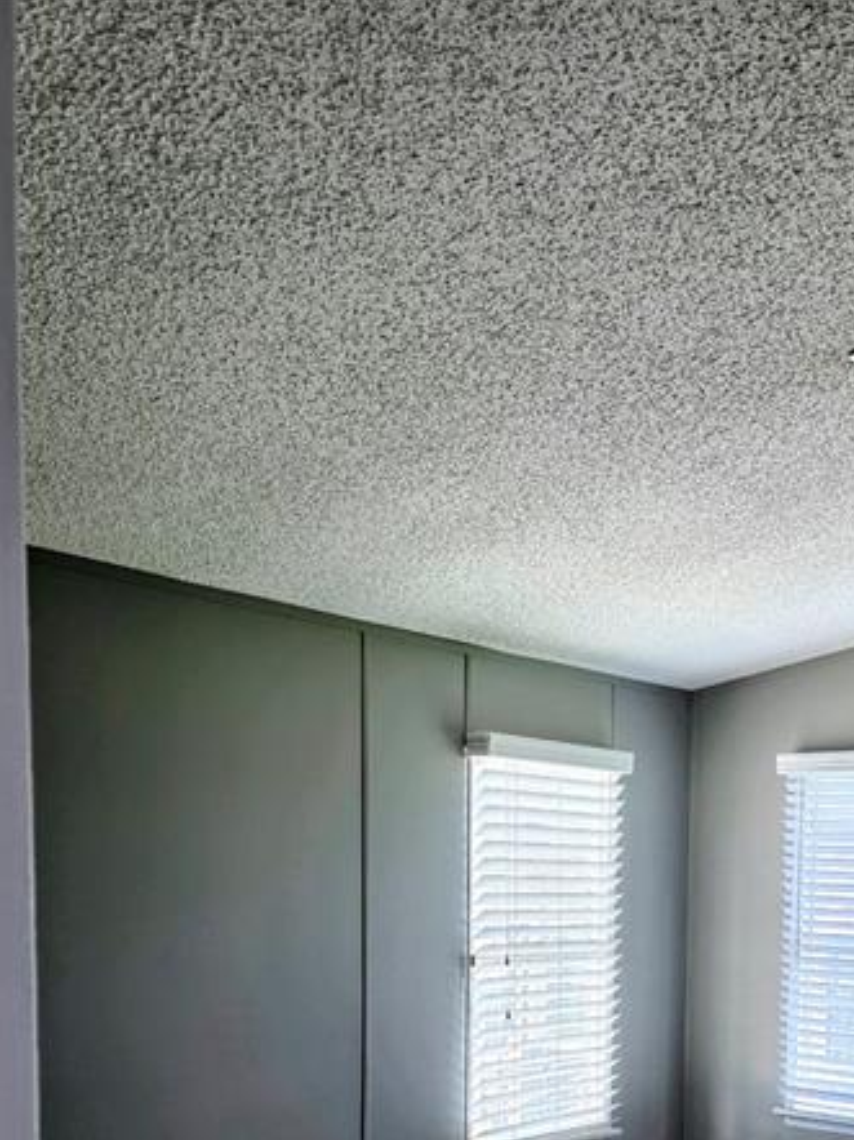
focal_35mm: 40
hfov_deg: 34.9
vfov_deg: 43.6
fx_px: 1317
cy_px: 978
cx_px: 673
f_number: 1.7
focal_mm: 6.3
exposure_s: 1/120
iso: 100
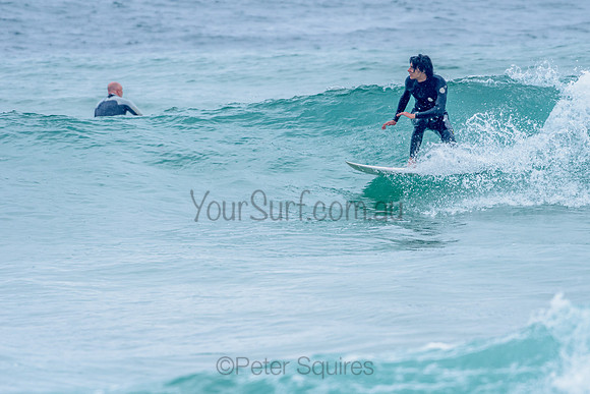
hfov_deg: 4.3
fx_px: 7820
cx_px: 359
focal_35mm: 477
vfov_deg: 2.9
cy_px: 156
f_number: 5.6
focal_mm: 380
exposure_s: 1/2000
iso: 800
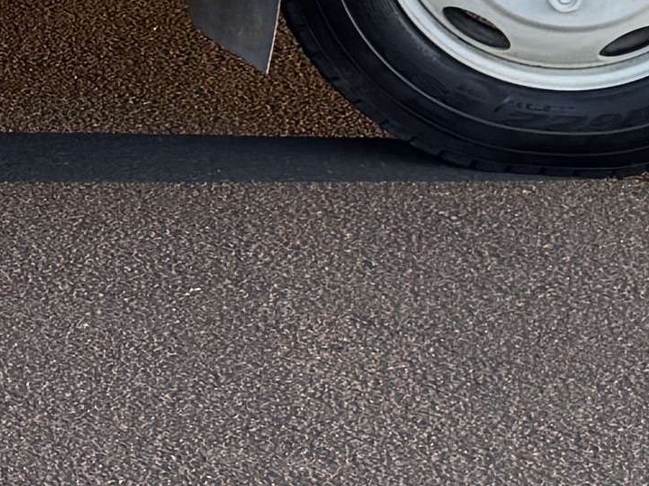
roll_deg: -0.8
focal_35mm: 191
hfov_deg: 9.4
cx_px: -820
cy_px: 65
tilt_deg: -12.1
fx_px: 3580
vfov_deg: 7.8
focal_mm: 6.76
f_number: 1.78
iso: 64
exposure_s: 1/260
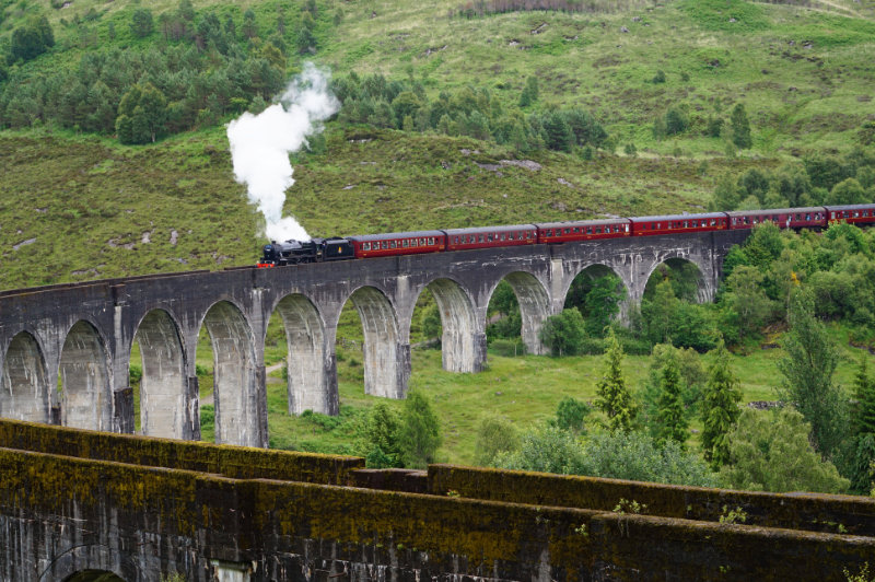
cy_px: 291
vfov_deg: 13.0
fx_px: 2550
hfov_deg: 19.5
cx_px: 438
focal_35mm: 105
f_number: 4.5
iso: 200
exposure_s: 1/125
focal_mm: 70
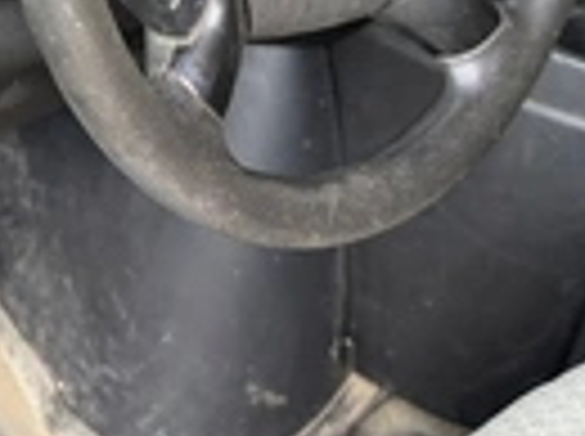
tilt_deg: -13.6
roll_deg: -5.1
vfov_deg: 18.0
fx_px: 1248
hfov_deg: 25.8
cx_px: 104
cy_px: -193
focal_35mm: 74
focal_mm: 6.76
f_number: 1.78
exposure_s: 1/204
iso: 125
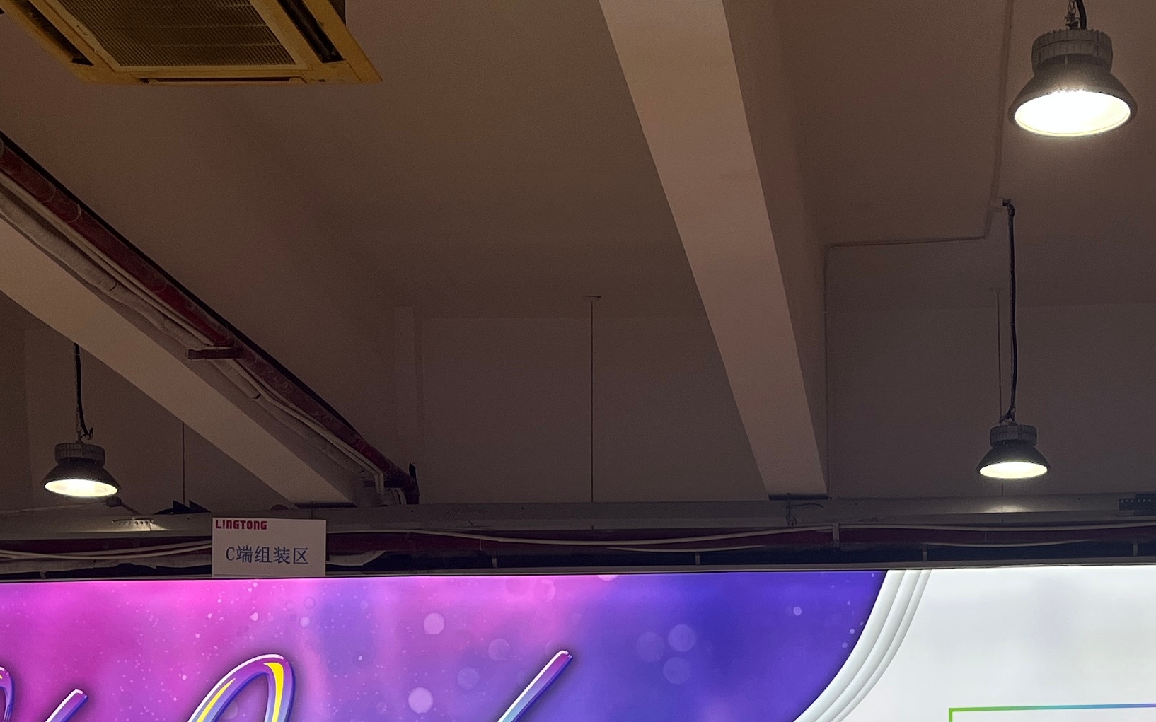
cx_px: 909
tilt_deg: -2.6
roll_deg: +1.5
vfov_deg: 17.5
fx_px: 2142
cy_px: 1025
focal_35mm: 68
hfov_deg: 29.6
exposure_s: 1/100
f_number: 1.6
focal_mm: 5.1
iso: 40
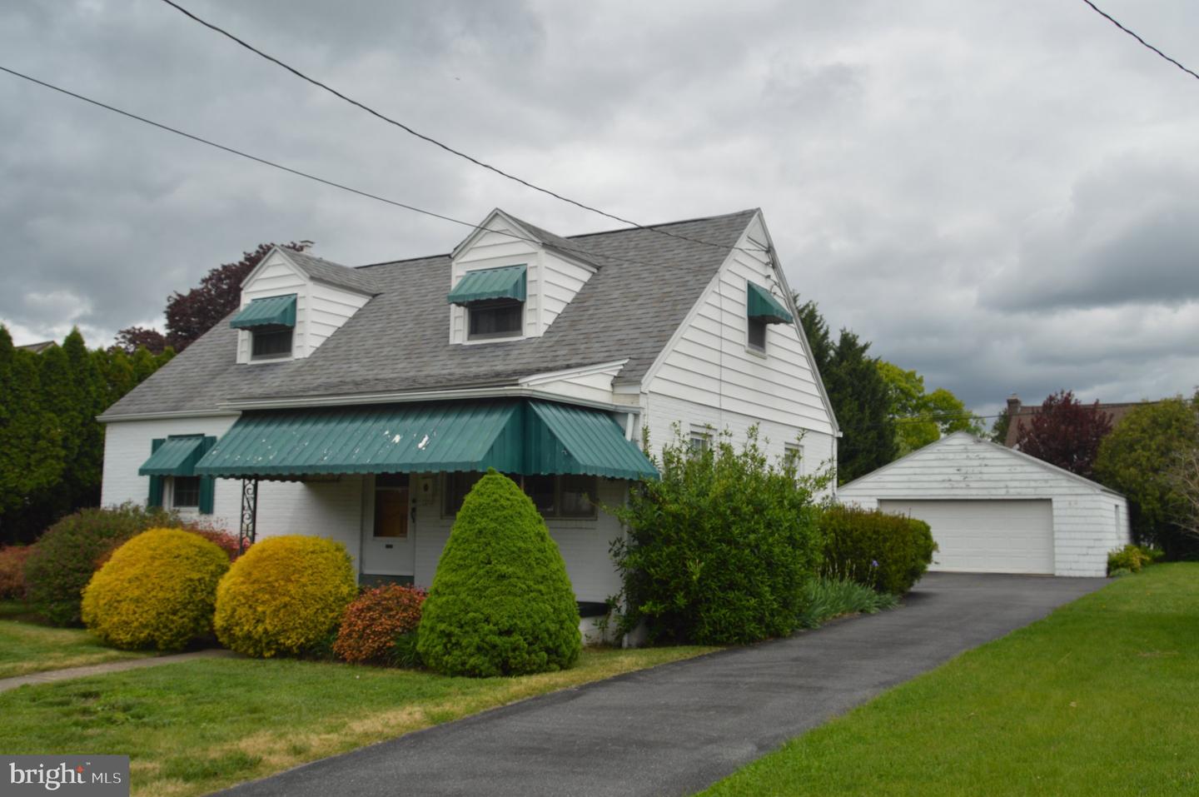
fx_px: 1098
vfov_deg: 39.9
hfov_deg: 57.3
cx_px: 600
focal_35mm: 33
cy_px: 398
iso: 100
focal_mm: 22
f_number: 8
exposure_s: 1/250
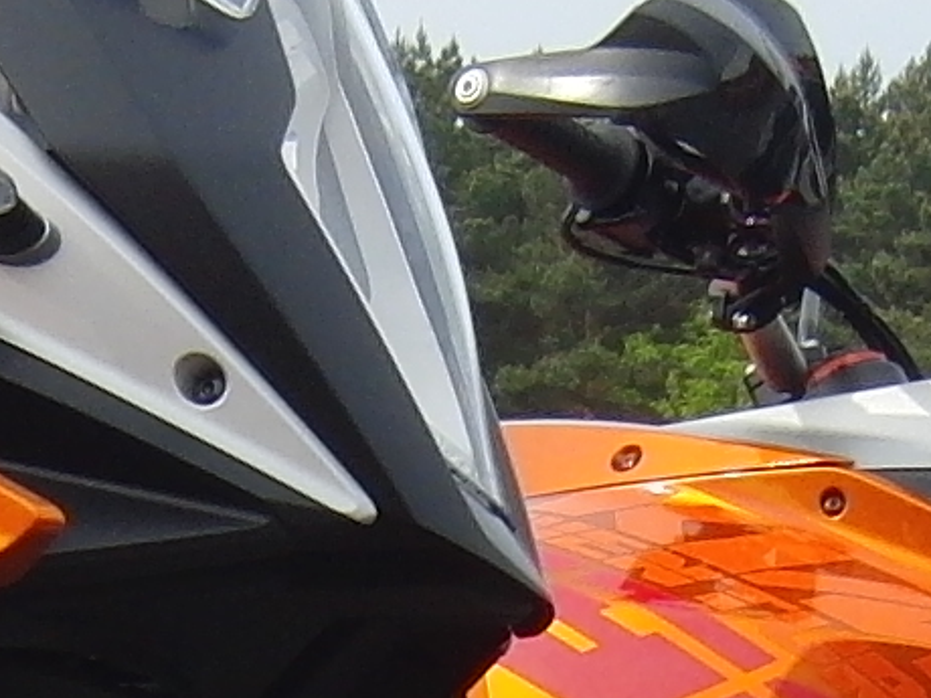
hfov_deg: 8.3
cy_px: 1188
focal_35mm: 238
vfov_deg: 6.1
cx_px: 192
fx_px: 6401
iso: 100
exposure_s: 1/640
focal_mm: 5.2
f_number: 3.5
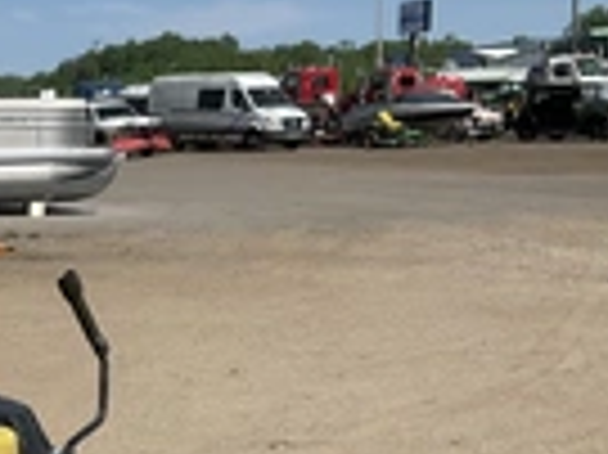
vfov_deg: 16.6
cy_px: 499
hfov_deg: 21.3
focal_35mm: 86
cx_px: -113
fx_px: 1509
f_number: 1.8
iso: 25
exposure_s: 1/2667
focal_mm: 3
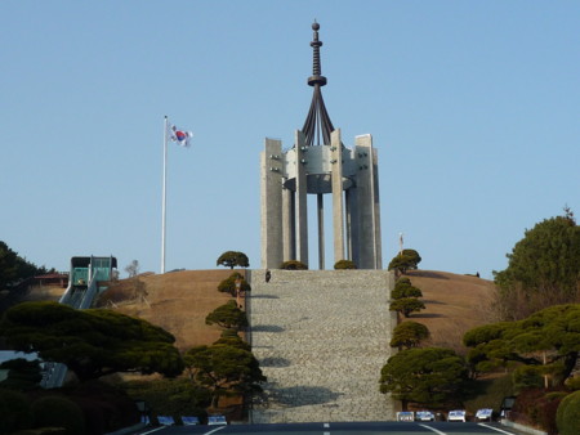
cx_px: 290
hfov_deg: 32.7
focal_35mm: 59
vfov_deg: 24.8
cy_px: 218
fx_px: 989
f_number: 4
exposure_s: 1/640
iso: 100
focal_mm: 5.8
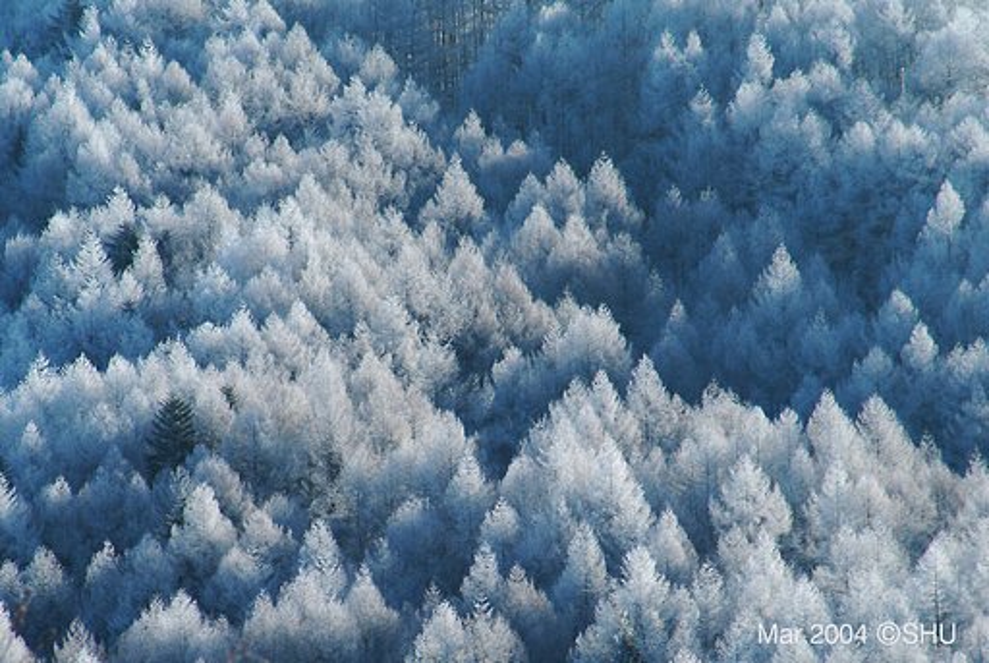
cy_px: 332
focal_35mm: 177
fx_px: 4870
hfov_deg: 11.6
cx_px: 494
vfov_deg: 7.8
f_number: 8
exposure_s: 1/350
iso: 200
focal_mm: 118
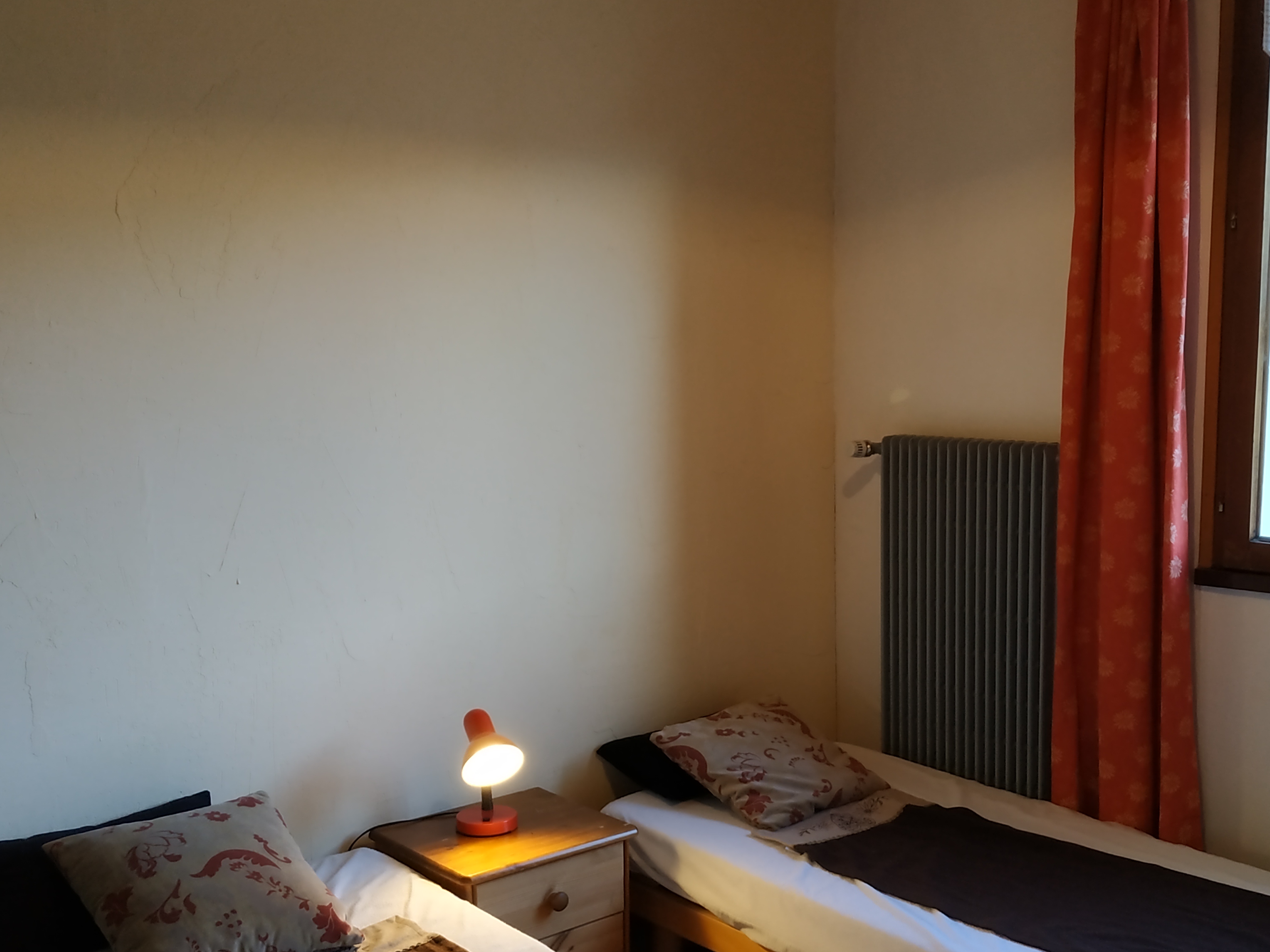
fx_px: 1101
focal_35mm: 30
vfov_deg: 46.5
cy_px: 582
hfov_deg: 59.8
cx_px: 715
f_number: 1.9
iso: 400
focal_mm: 3.94
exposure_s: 1/100
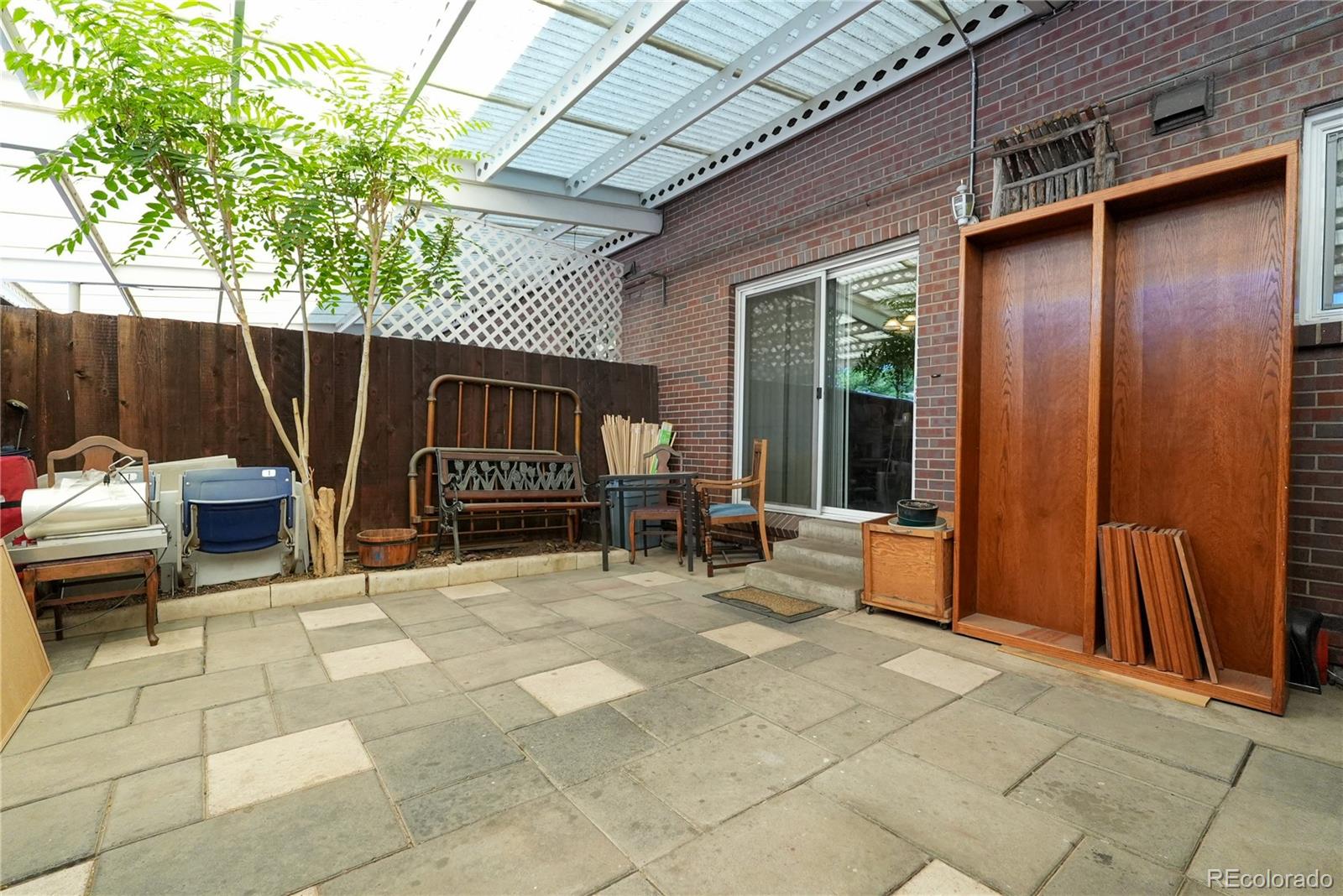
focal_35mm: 16
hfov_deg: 95.0
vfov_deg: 72.1
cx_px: 672
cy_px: 448
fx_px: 616
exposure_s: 1/1600
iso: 4000
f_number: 4
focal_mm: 16.5
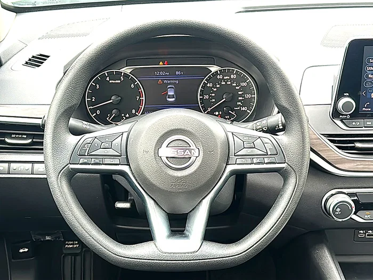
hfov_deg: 40.4
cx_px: 186
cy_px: 140
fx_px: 506
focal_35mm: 47
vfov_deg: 30.9
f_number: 1.78
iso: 64
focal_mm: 6.86
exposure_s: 1/155
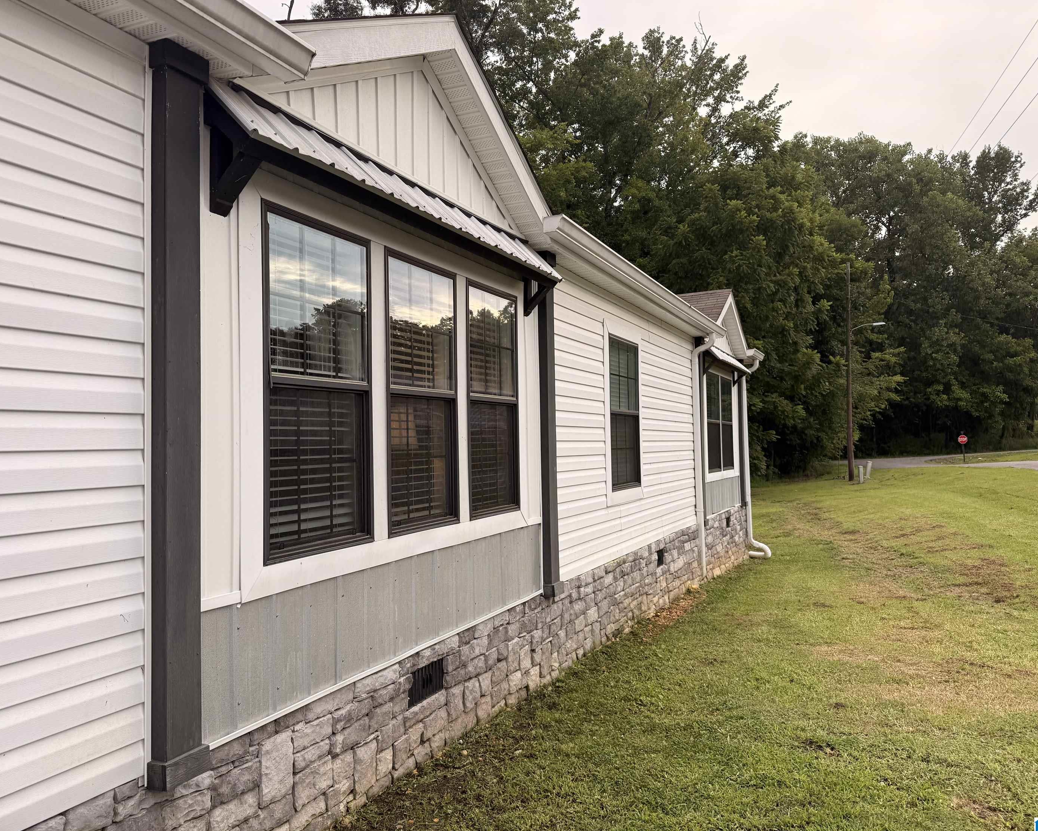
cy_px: 402
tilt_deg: +3.0
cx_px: 503
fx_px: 799
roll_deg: +0.8
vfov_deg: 54.9
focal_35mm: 26
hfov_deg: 66.0
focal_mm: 6.76
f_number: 1.78
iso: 80
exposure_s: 1/473
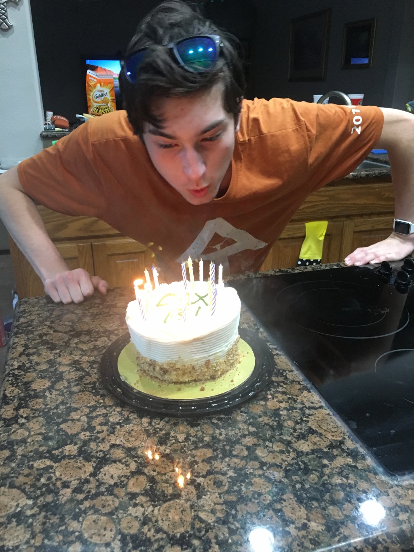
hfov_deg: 48.2
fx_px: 462
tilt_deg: -21.1
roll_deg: +0.0
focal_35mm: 29
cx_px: 207
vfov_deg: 61.7
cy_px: 276
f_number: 2.2
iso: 250
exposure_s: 1/30
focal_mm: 4.15
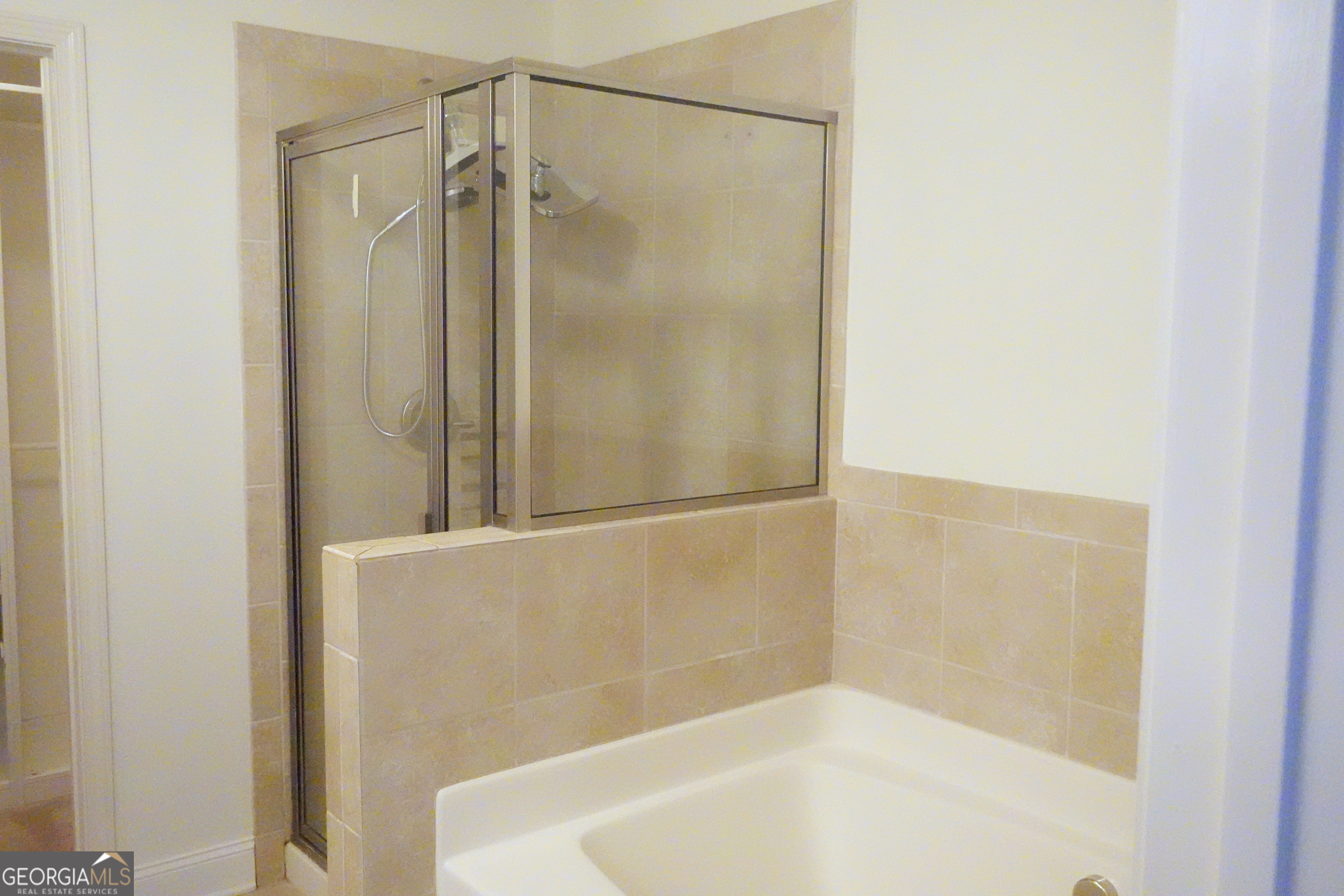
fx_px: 1157
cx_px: 672
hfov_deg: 60.3
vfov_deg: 42.3
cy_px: 448
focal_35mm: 31
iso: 10000
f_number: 2.5
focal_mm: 11.92
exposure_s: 1/1000
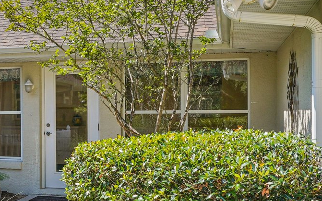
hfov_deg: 34.1
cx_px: 24
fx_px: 491
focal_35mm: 56
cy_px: 113
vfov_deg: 23.1
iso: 125
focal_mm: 18
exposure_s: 1/30
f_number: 20
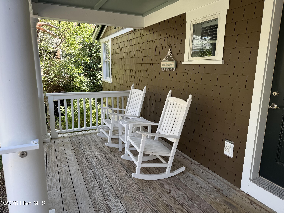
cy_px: 106
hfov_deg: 71.6
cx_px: 142
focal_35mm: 24
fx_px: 197
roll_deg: -0.3
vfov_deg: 56.8
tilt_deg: -11.4
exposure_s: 1/220
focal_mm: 6.76
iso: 64
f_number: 1.78
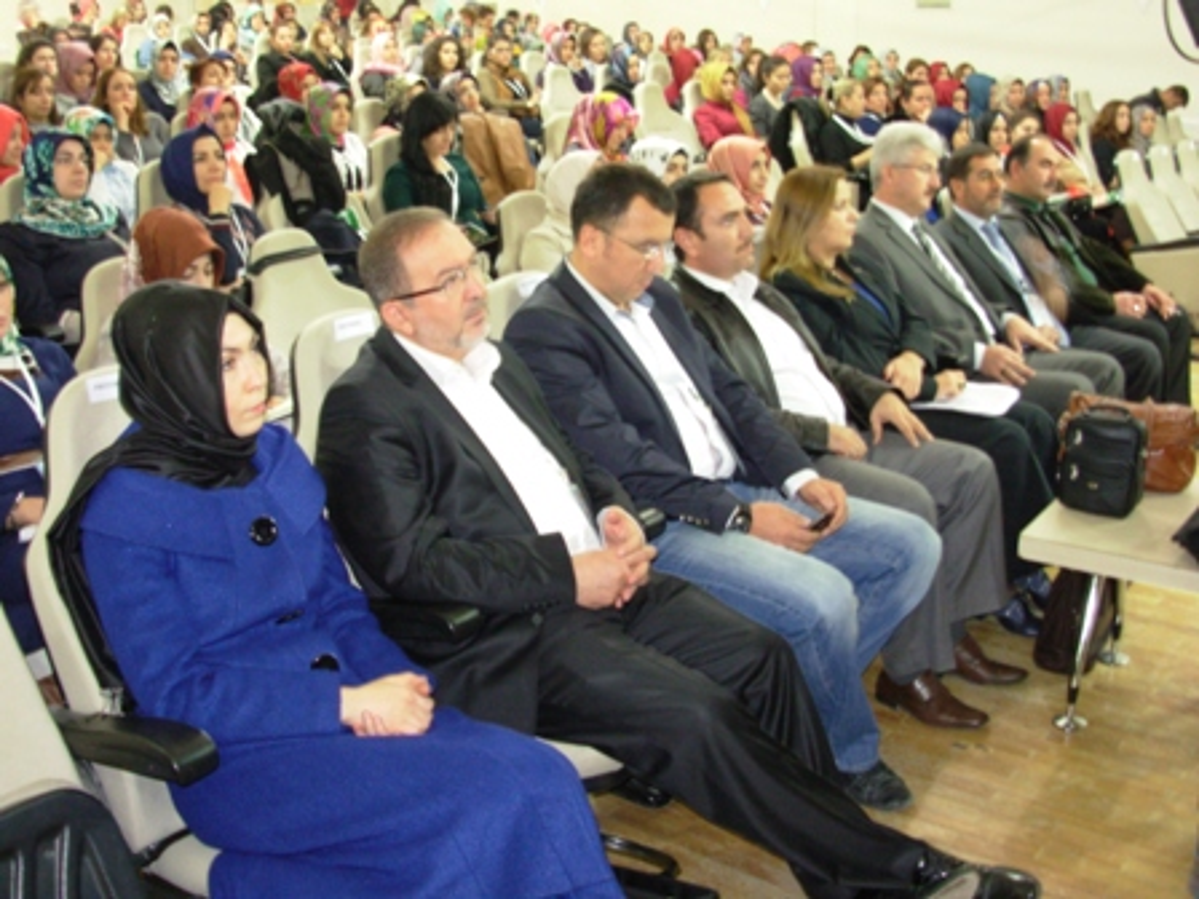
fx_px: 1316
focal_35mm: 38
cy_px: 450
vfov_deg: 37.7
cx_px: 600
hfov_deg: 49.0
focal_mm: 6.3
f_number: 2.9
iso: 119
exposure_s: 1/2.4
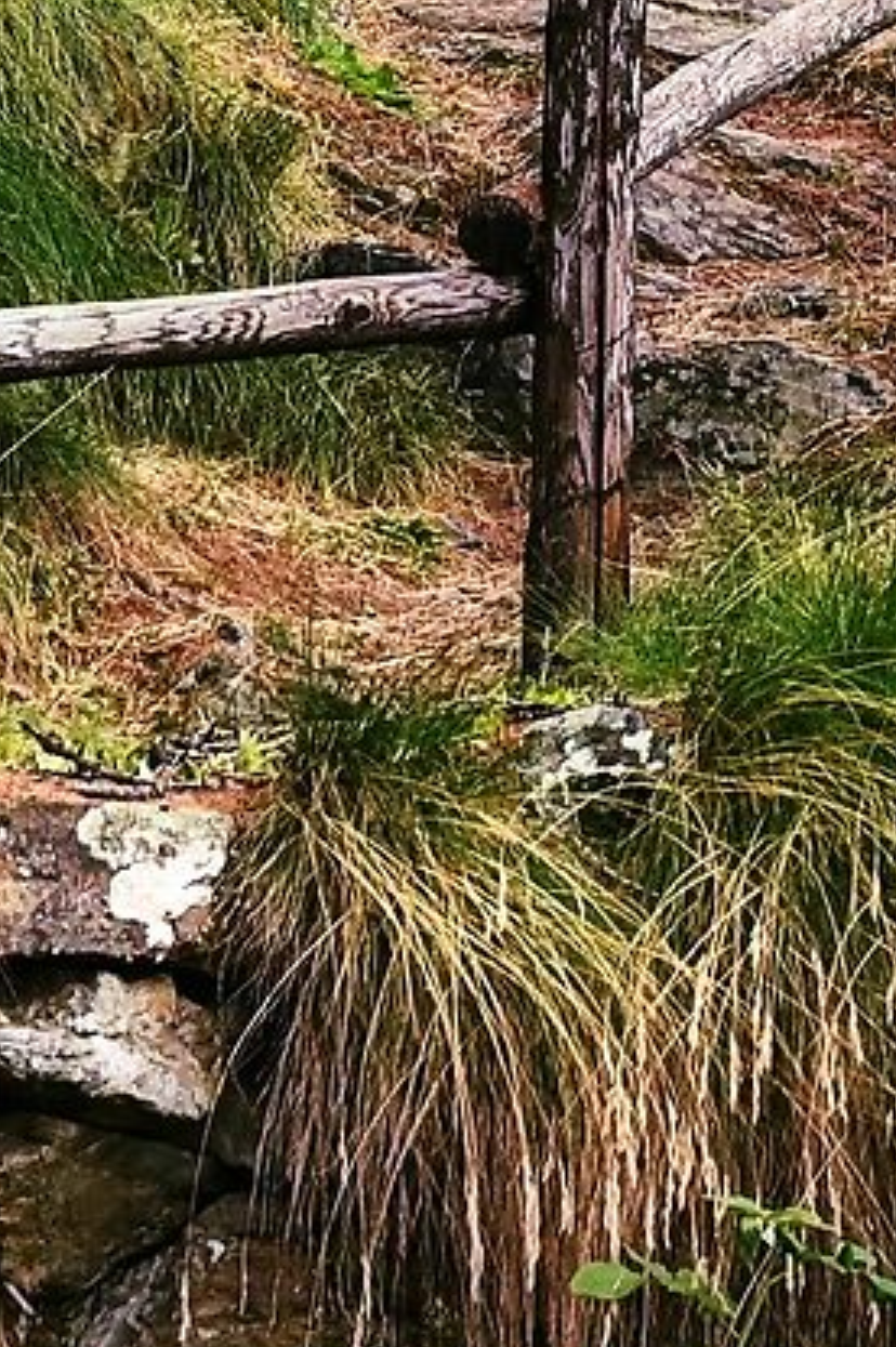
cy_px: -482
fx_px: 15144
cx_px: 675
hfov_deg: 3.4
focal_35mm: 405
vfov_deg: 5.1
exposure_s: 1/80
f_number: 7.1
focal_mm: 70
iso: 1100
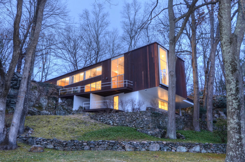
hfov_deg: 53.2
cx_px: 122
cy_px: 81
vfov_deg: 36.7
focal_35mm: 36
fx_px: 244
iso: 320
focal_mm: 24
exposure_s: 3
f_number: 9
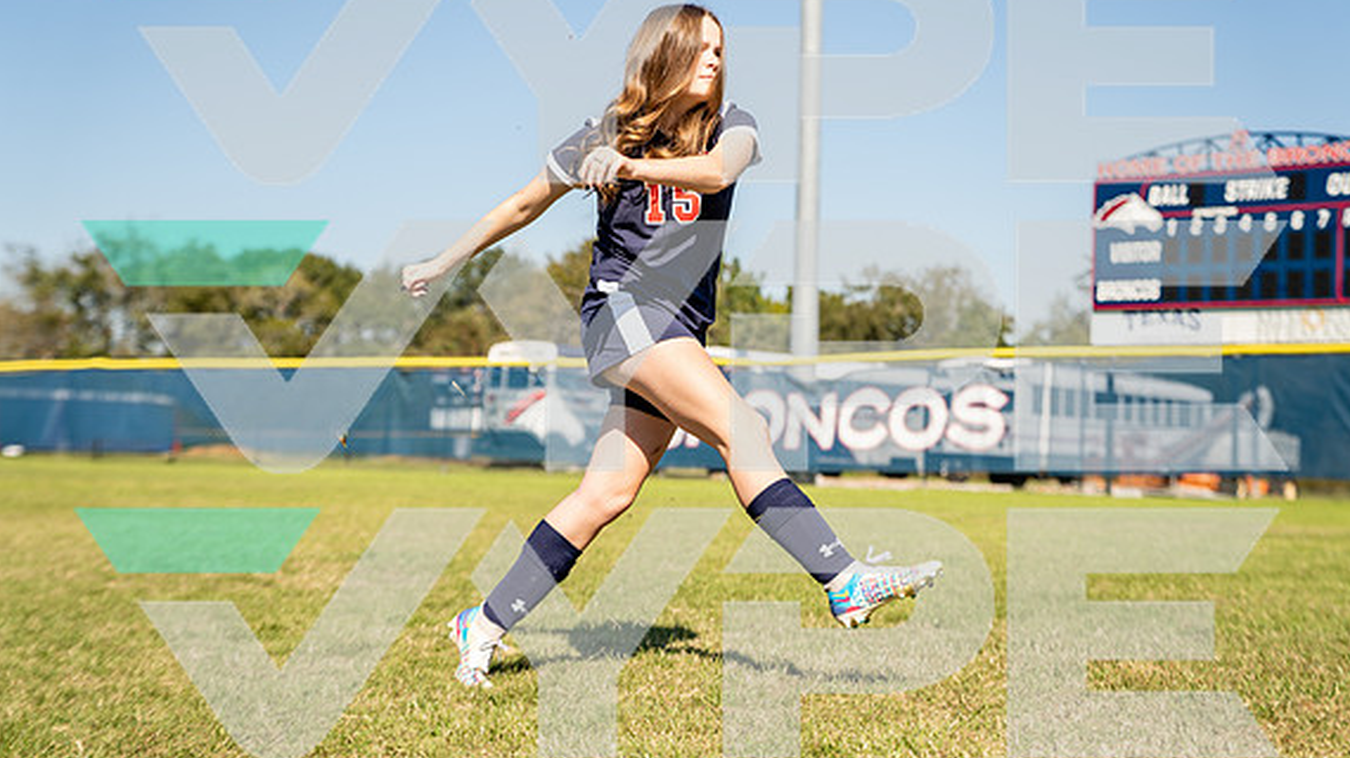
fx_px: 2290
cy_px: 347
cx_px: 684
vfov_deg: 18.8
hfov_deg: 32.8
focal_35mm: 64
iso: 100
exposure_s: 1/1000
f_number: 2.8
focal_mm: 60
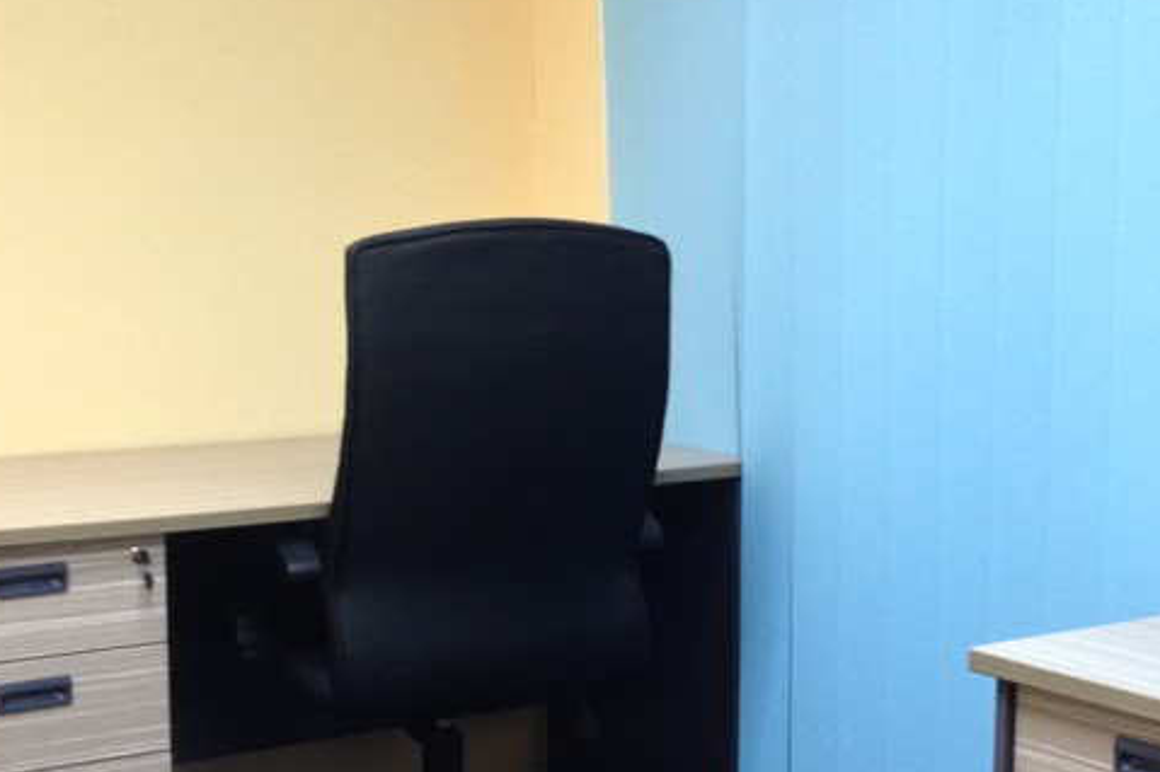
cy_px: 581
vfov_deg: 17.8
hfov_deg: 26.5
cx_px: 789
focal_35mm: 76
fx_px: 2448
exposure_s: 1/20
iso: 160
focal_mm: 4.28
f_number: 2.4
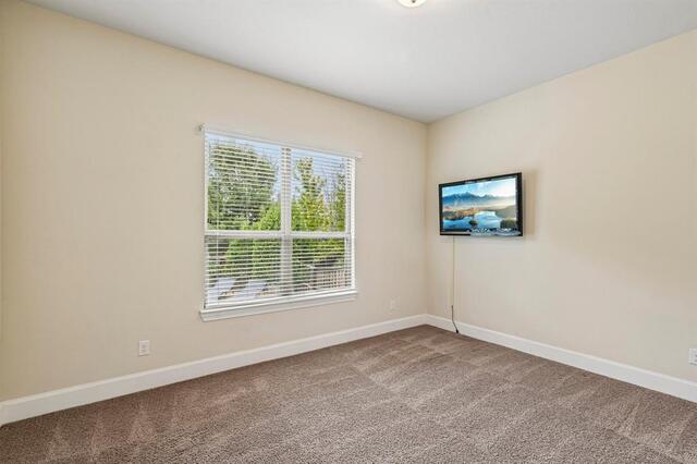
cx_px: 348
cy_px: 232
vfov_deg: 73.7
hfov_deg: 96.8
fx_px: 310
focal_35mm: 16
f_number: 8
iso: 400
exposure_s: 1/30
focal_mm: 16
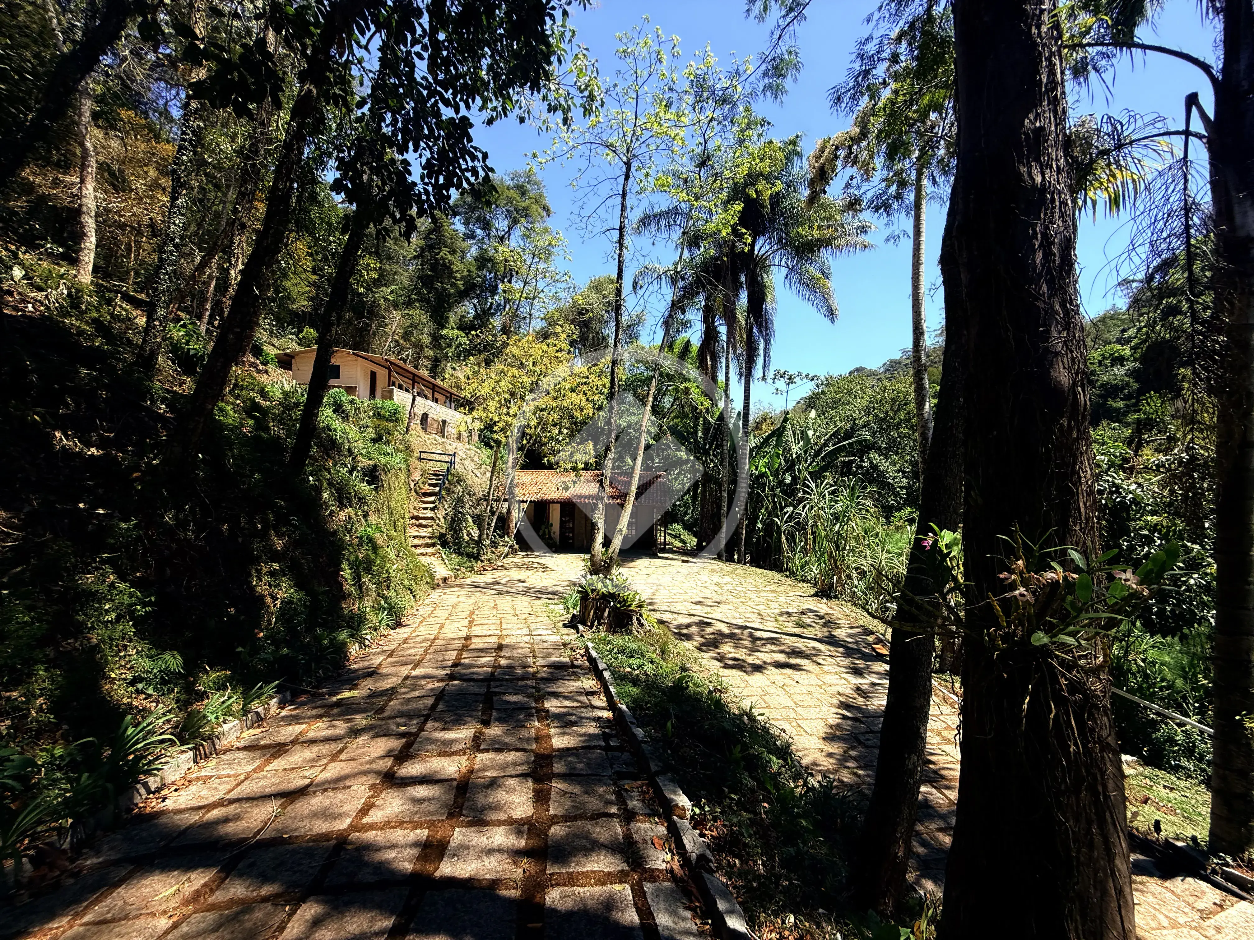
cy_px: 470
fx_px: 507
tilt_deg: +0.8
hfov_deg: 102.1
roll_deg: -1.4
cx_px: 627
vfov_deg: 85.7
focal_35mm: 14
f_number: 2.2
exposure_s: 1/770
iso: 50
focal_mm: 2.22
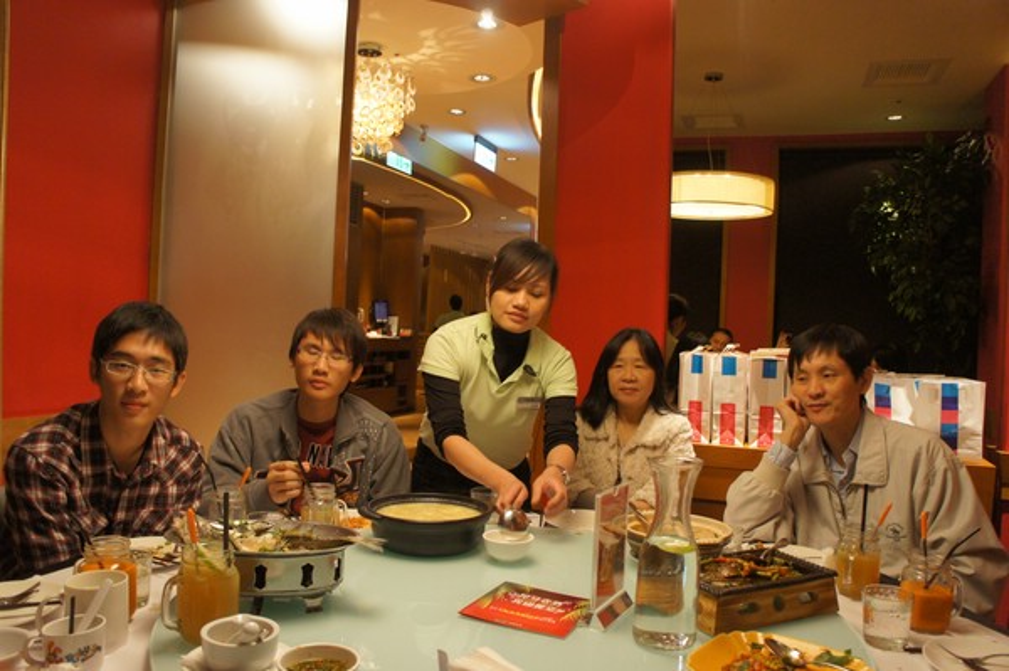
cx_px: 504
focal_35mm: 27
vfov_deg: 47.9
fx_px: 756
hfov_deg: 67.4
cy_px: 336
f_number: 3.5
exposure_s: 1/30
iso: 1000
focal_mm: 18
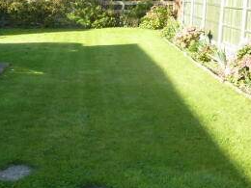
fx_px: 406
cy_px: 78
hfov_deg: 33.7
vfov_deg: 26.1
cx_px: 63
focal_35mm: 56
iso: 200
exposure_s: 1/250
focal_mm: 4.1
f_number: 4
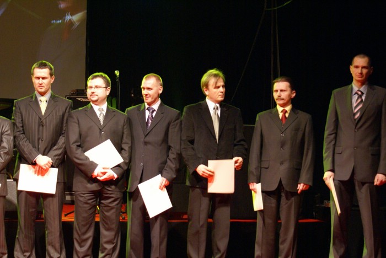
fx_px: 805
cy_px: 129
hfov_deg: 27.0
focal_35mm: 75
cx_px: 193
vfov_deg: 18.2
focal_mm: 50
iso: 800
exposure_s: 1/25
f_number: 5.6
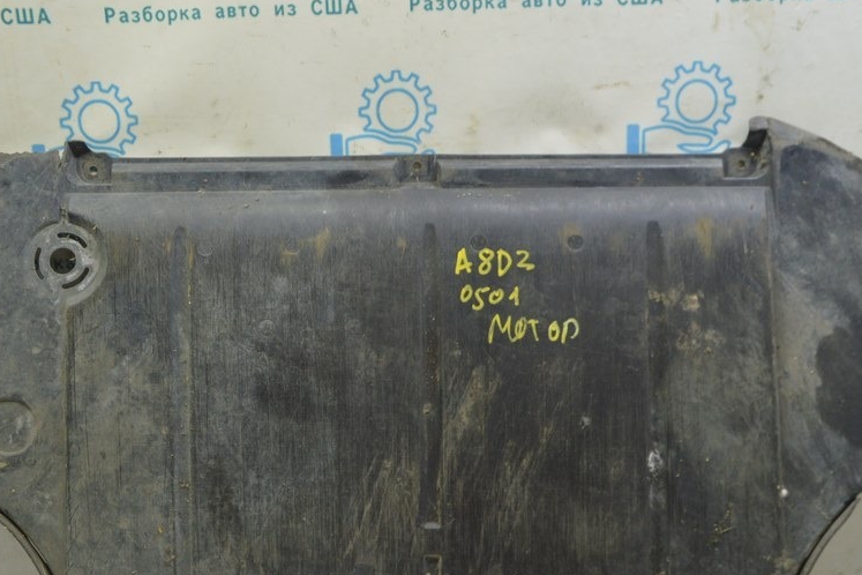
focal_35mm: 37
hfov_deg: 51.9
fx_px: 886
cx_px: 428
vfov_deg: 35.5
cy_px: 390
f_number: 5.6
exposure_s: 1/20
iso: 400
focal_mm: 18
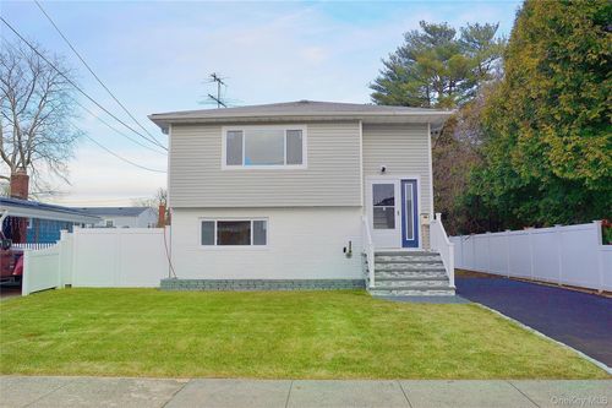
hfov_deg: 65.5
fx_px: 476
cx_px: 306
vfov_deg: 46.4
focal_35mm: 28
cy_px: 204
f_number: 4.5
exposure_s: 1/800
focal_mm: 28
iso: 400
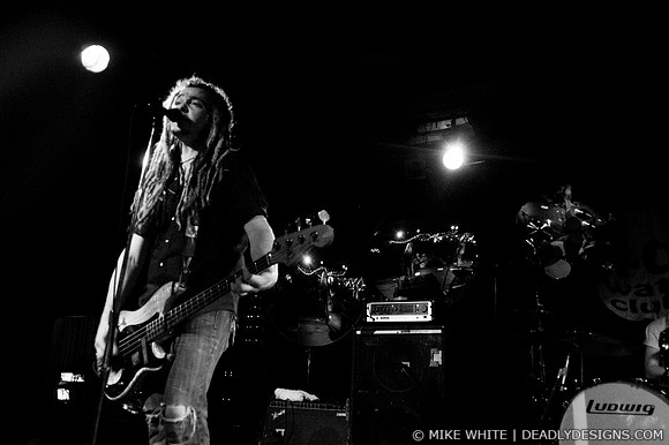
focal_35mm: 30
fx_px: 557
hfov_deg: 62.0
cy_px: 222
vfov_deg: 43.6
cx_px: 334
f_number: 2.8
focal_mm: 20
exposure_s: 1/25
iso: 800
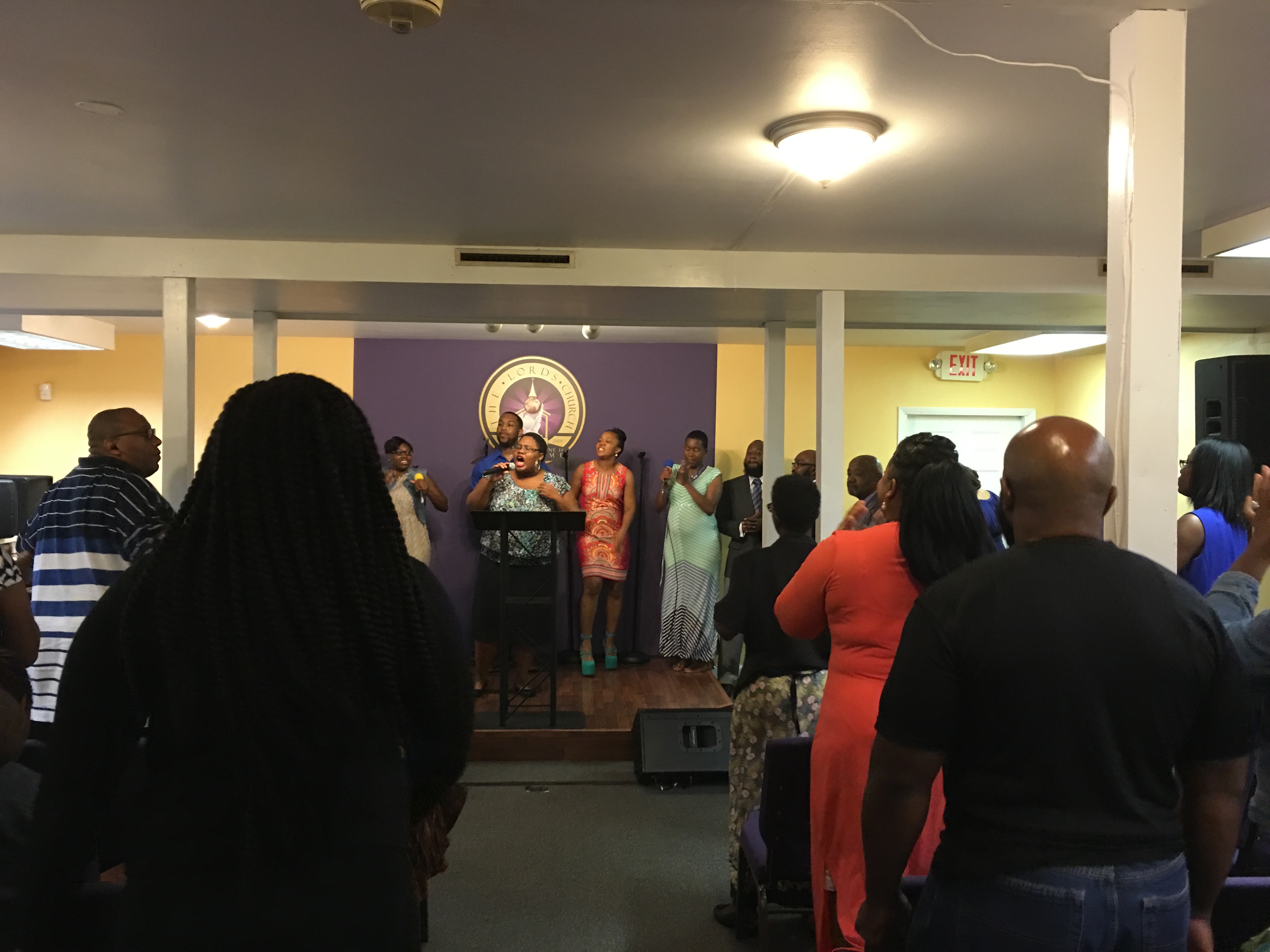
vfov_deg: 48.2
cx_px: 635
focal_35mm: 29
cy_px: 476
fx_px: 1064
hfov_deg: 61.7
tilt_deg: +0.4
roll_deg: -1.1
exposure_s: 1/10
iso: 100
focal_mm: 4.15
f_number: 2.2
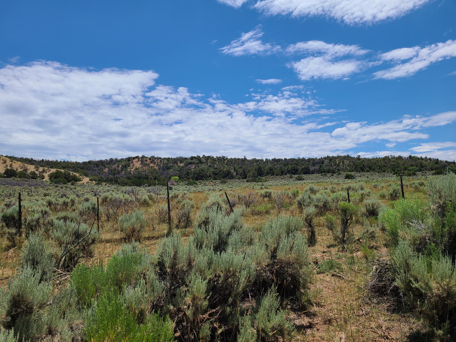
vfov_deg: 53.1
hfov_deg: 67.3
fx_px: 343
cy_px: 171
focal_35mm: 26
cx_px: 228
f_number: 1.8
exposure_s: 1/4187
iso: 40
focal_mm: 5.4
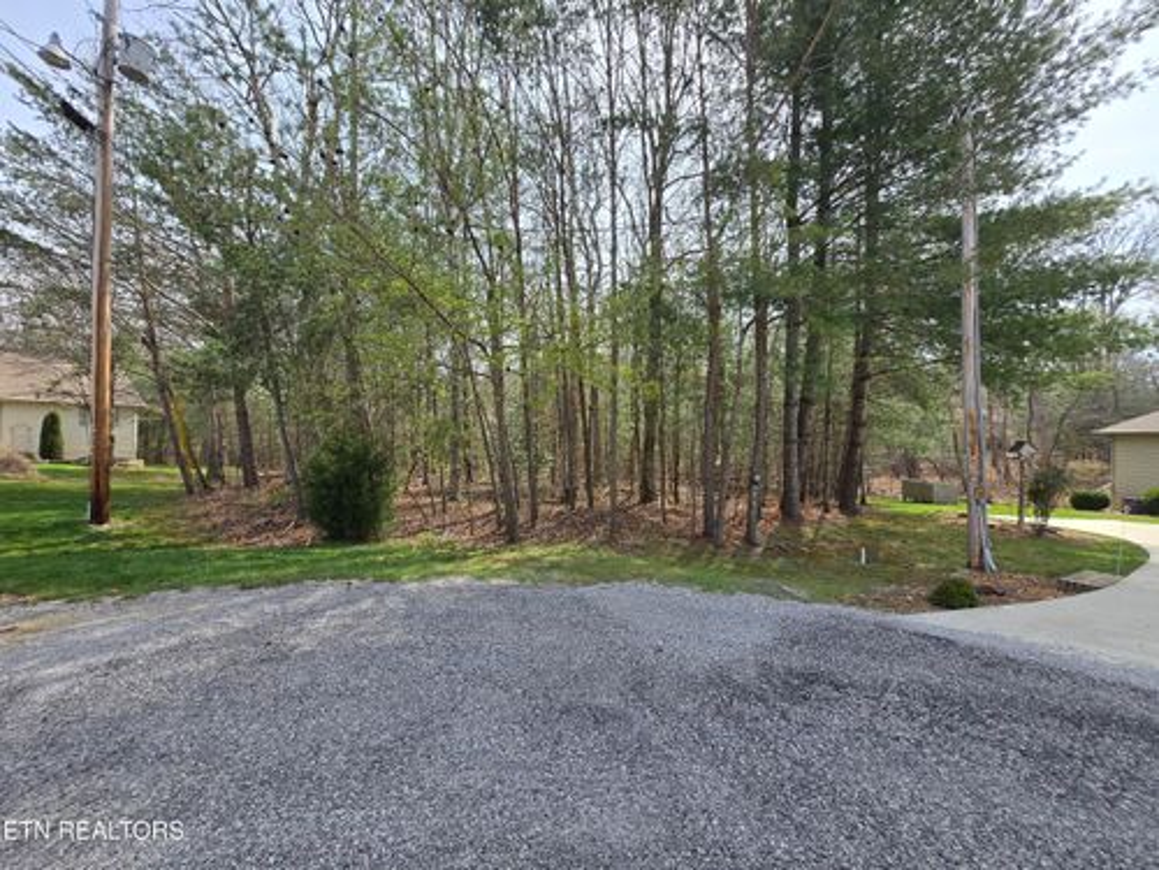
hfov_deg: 106.2
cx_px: 580
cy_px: 435
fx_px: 435
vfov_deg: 89.9
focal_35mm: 13
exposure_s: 1/619
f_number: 2.2
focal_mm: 1.7
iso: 25
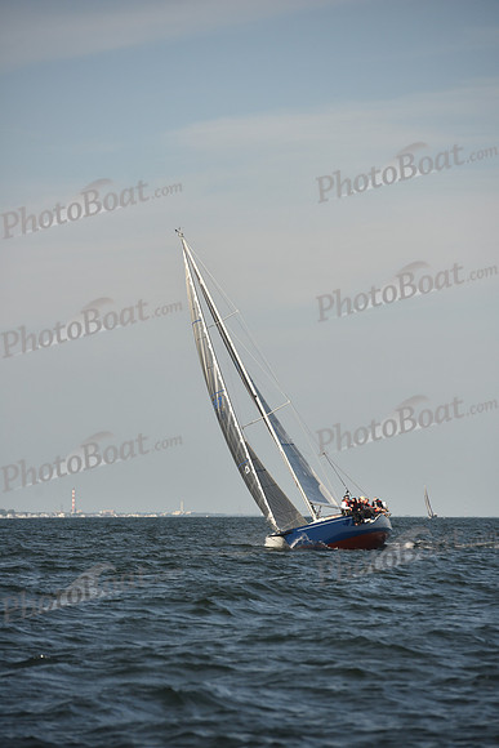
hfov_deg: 6.9
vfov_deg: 10.3
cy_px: 374
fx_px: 4156
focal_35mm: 200
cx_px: 250
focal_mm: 200
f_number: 5.6
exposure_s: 1/640
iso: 250
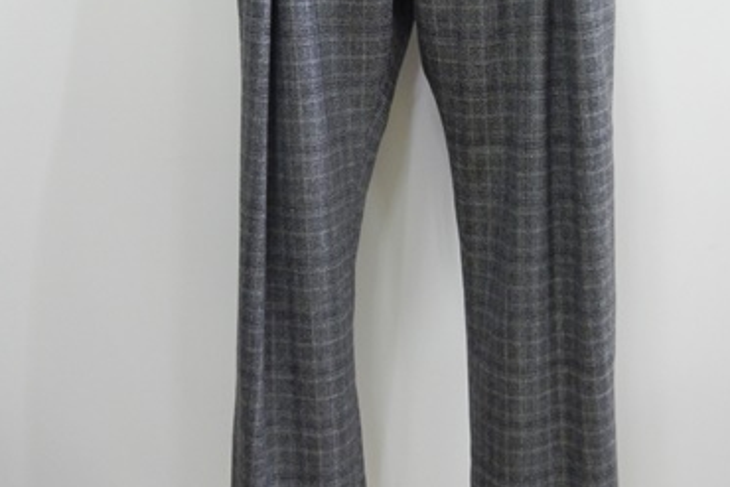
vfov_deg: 24.6
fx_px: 1095
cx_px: 424
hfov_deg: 36.8
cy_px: 77
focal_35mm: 54
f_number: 3.5
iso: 400
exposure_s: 1/29.6
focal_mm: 5.4
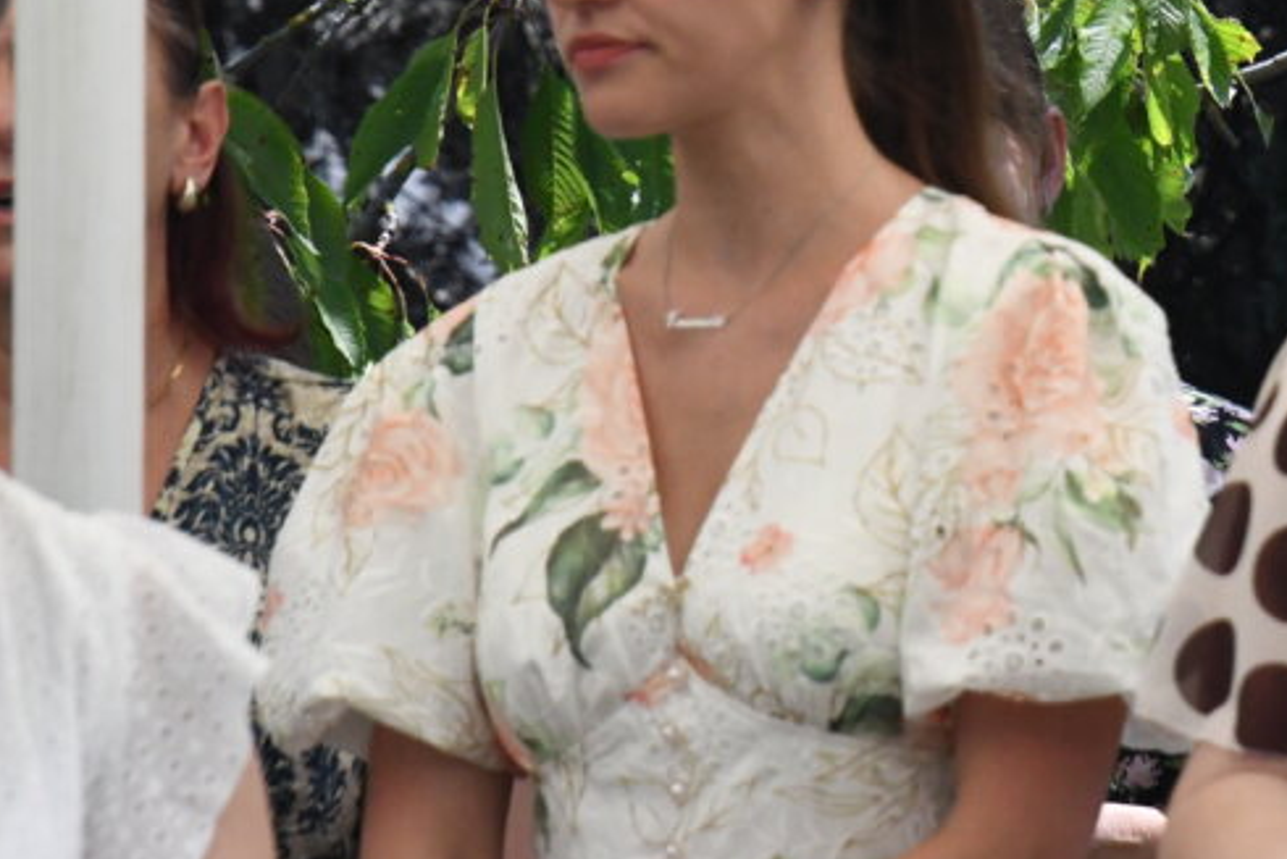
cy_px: 85
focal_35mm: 627
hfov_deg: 3.3
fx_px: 22421
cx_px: 1276
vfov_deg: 2.2
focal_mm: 200
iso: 4000
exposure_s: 1/4000
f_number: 8
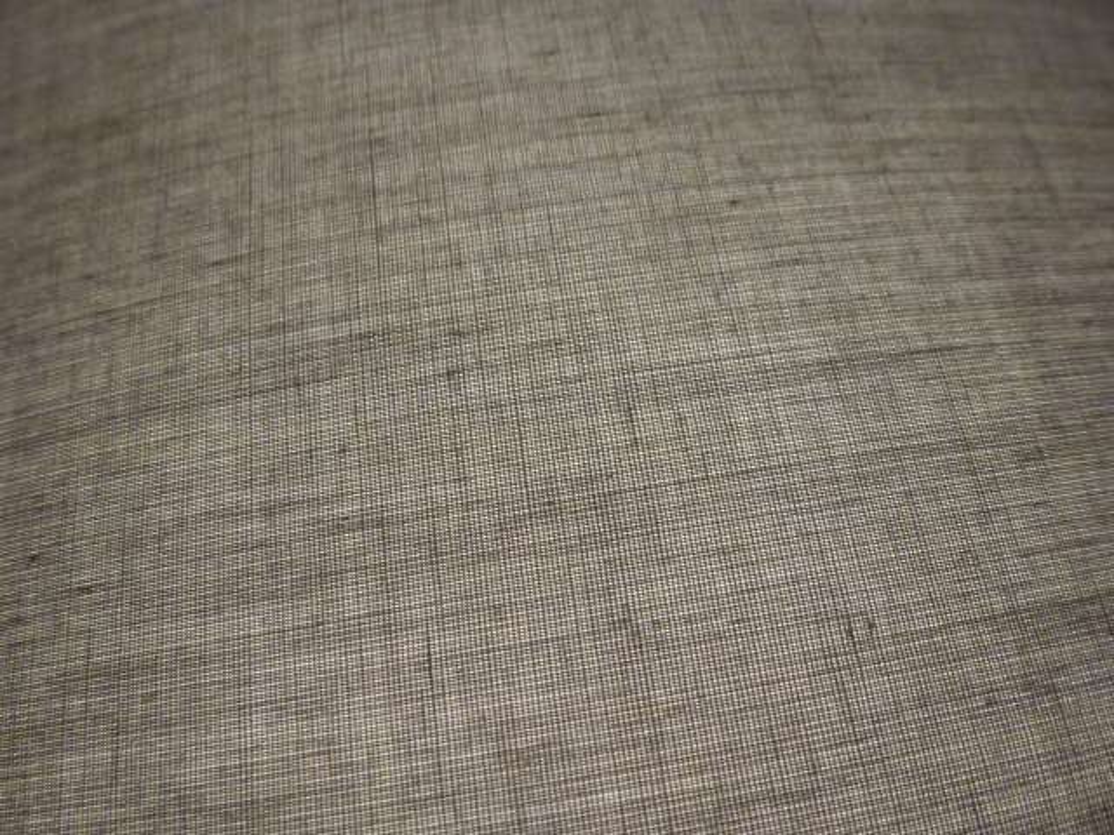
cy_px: 418
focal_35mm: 25
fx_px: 805
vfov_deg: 54.9
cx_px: 557
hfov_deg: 69.4
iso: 320
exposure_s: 1/125
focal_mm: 4.3
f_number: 3.3
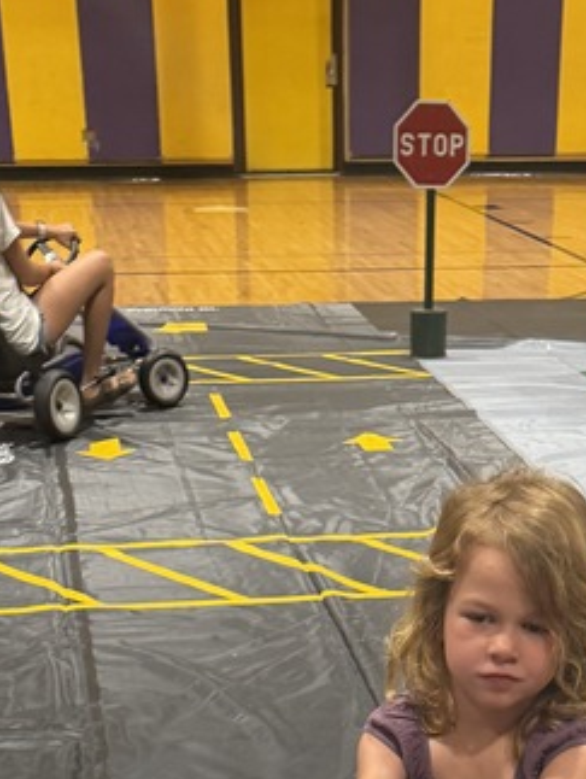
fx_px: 1712
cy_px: 1170
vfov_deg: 21.5
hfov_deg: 19.4
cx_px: 383
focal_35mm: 76
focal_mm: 6.76
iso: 200
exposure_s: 1/120
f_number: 1.78
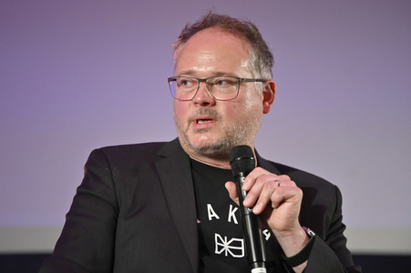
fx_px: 2282
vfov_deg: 6.9
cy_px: 136
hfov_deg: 10.3
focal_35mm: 200
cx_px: 206
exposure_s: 1/400
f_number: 2.8
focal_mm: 200
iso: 3200
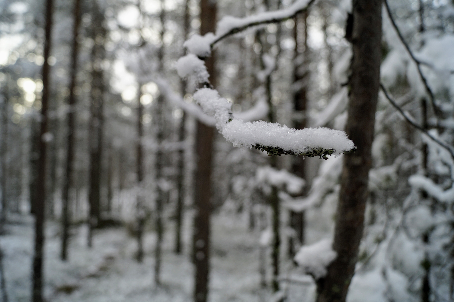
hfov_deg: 62.0
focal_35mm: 30
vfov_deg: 43.6
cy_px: 151
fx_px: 378
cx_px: 227
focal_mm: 20
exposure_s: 1/160
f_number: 4
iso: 125
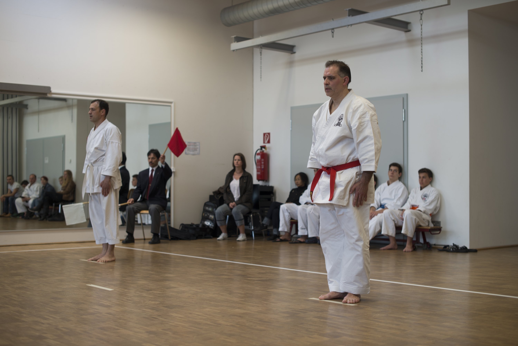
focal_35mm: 50
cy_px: 173
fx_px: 720
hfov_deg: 39.6
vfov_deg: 27.0
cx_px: 259
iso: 100
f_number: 2.8
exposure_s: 1/50
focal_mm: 50
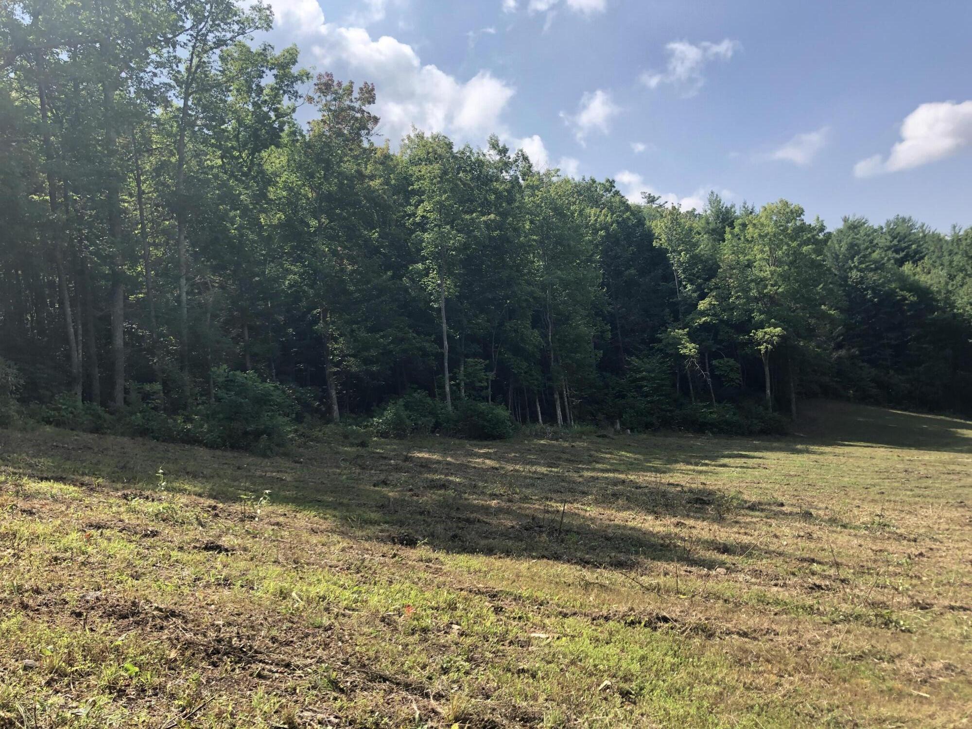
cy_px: 364
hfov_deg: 63.4
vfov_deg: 49.7
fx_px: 786
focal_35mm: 28
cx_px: 486
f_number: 1.8
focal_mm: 3.99
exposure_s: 1/1263
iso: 20
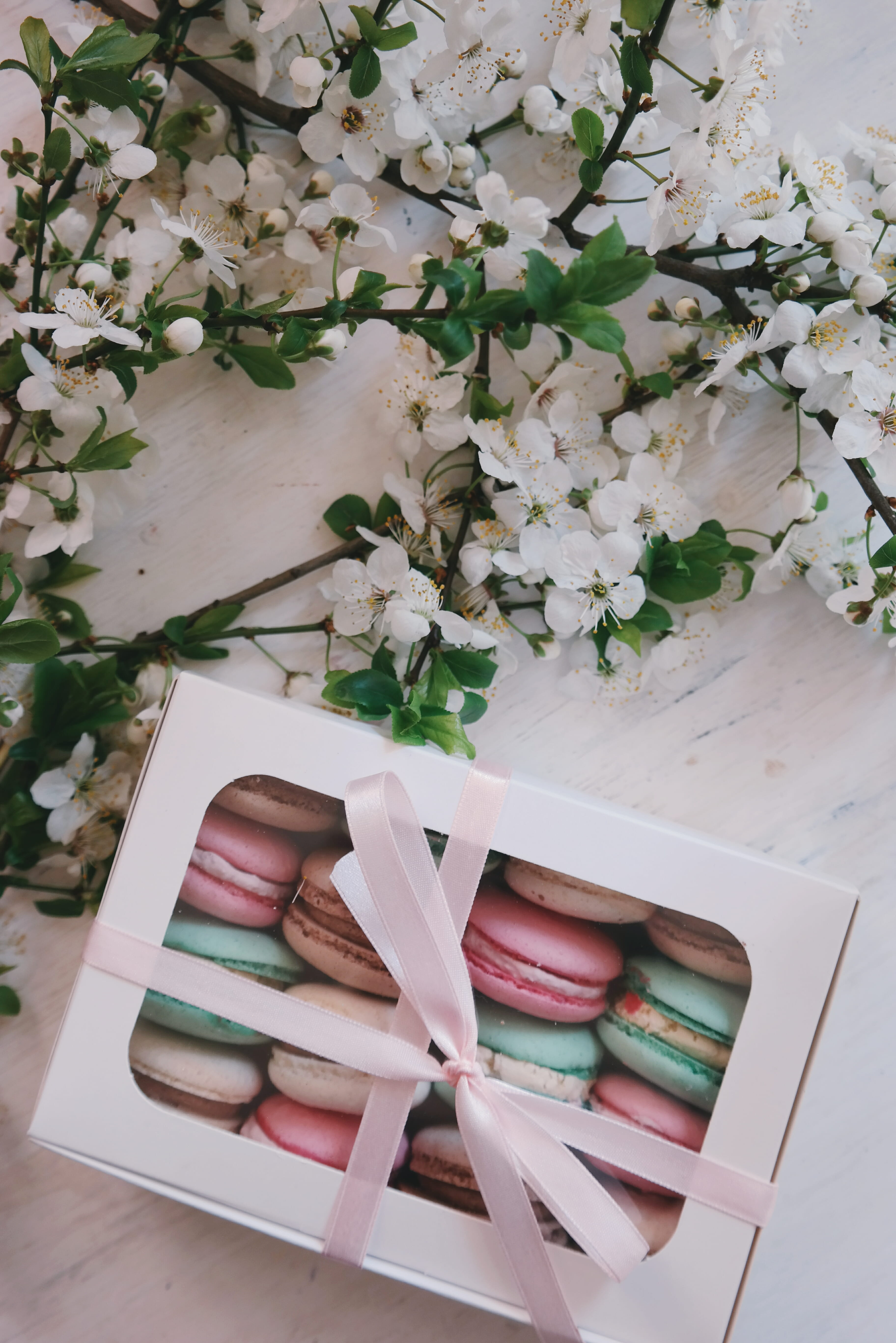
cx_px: 448
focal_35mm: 41
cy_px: 672
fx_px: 1531
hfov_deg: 32.6
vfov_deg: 47.4
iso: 200
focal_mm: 27
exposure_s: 1/80
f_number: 4
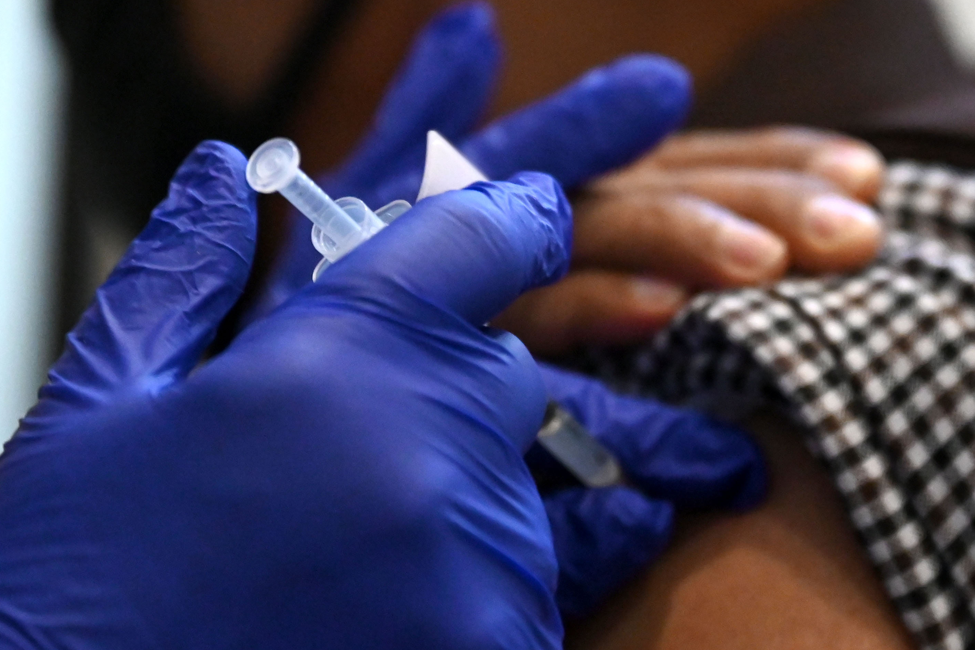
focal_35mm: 149
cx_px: 515
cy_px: 172
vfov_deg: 9.2
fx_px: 4035
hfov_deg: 13.8
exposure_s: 1/500
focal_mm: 70
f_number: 2.8
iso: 6400
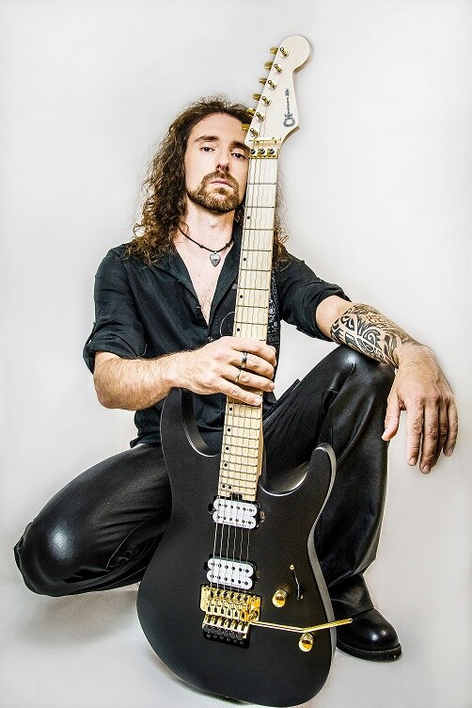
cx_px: 236
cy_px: 354
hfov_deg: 45.0
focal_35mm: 29
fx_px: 570
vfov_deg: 63.6
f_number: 8
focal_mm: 29
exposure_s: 1/125
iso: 1250
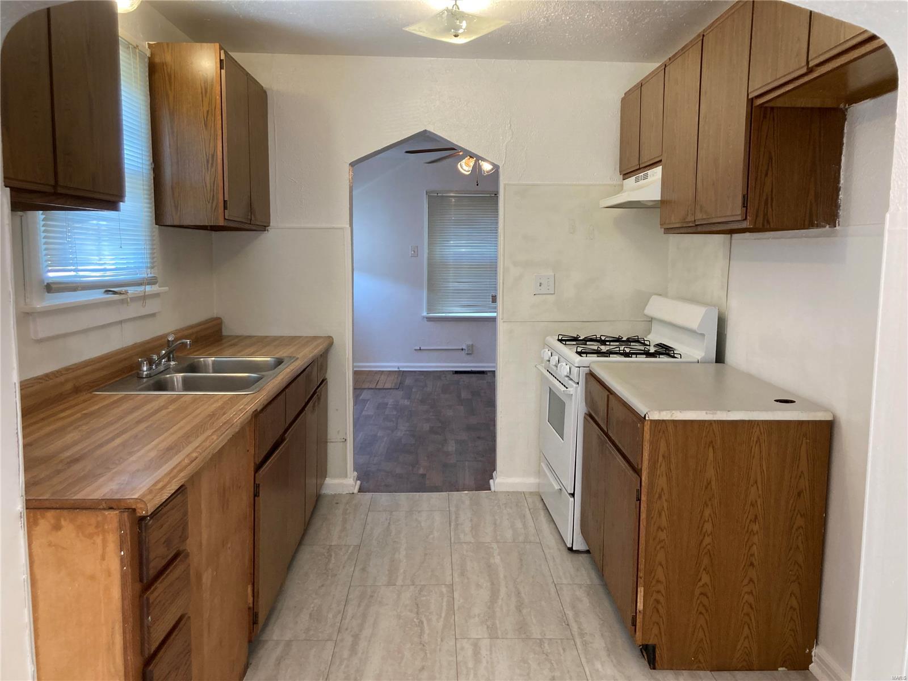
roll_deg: -0.3
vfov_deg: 49.7
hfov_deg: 63.4
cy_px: 340
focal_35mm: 28
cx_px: 454
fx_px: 734
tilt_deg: -6.5
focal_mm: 3.99
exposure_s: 1/60
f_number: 1.8
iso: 80
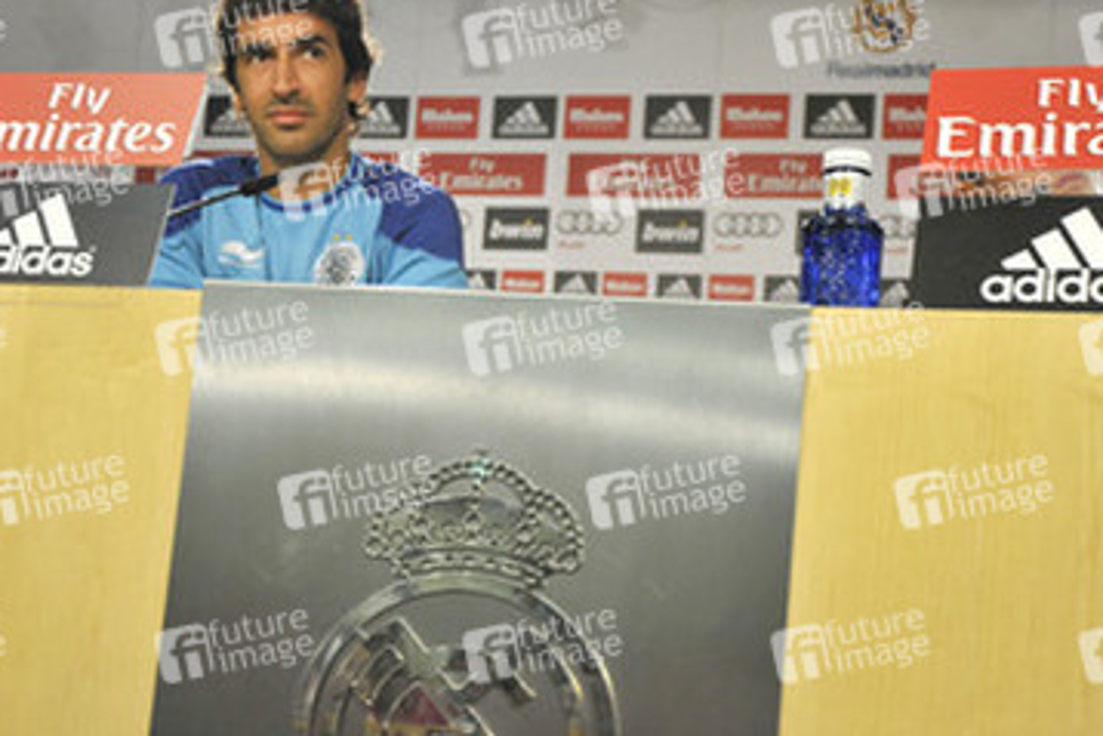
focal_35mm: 44
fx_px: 1349
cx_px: 582
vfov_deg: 30.5
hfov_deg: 44.5
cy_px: 416
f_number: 4
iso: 800
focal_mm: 35
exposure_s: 1/80
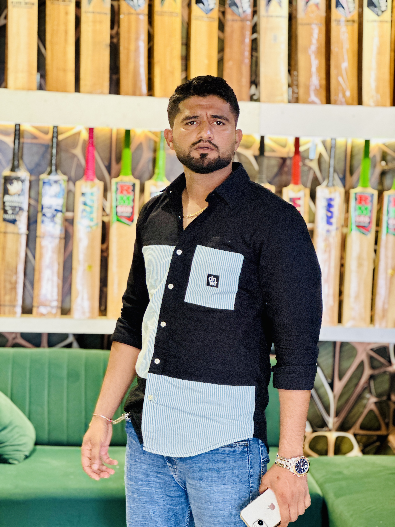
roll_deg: -3.5
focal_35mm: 77
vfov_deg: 25.3
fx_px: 1172
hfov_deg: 19.1
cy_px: 264
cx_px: 198
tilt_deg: -3.3
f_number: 2.8
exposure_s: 1/33
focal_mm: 9
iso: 200
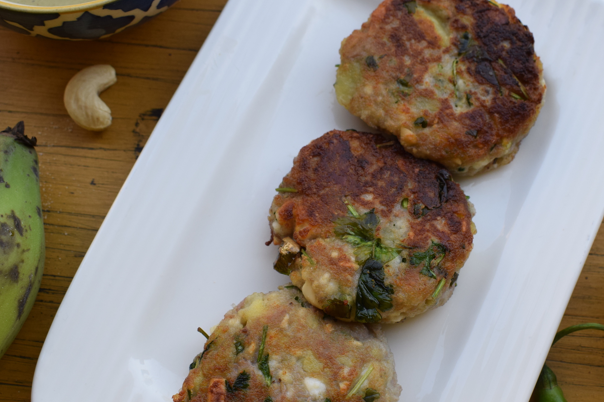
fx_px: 889
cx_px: 354
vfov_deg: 25.5
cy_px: 245
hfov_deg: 37.4
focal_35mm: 53
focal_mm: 24
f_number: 8
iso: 400
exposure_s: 1/250
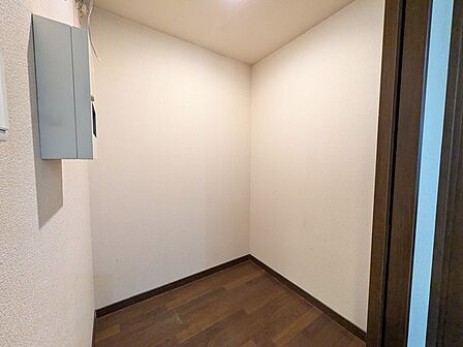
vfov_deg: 85.7
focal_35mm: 14
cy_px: 174
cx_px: 232
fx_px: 187
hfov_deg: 102.1
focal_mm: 1.83
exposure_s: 1/40
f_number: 2.2
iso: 1216
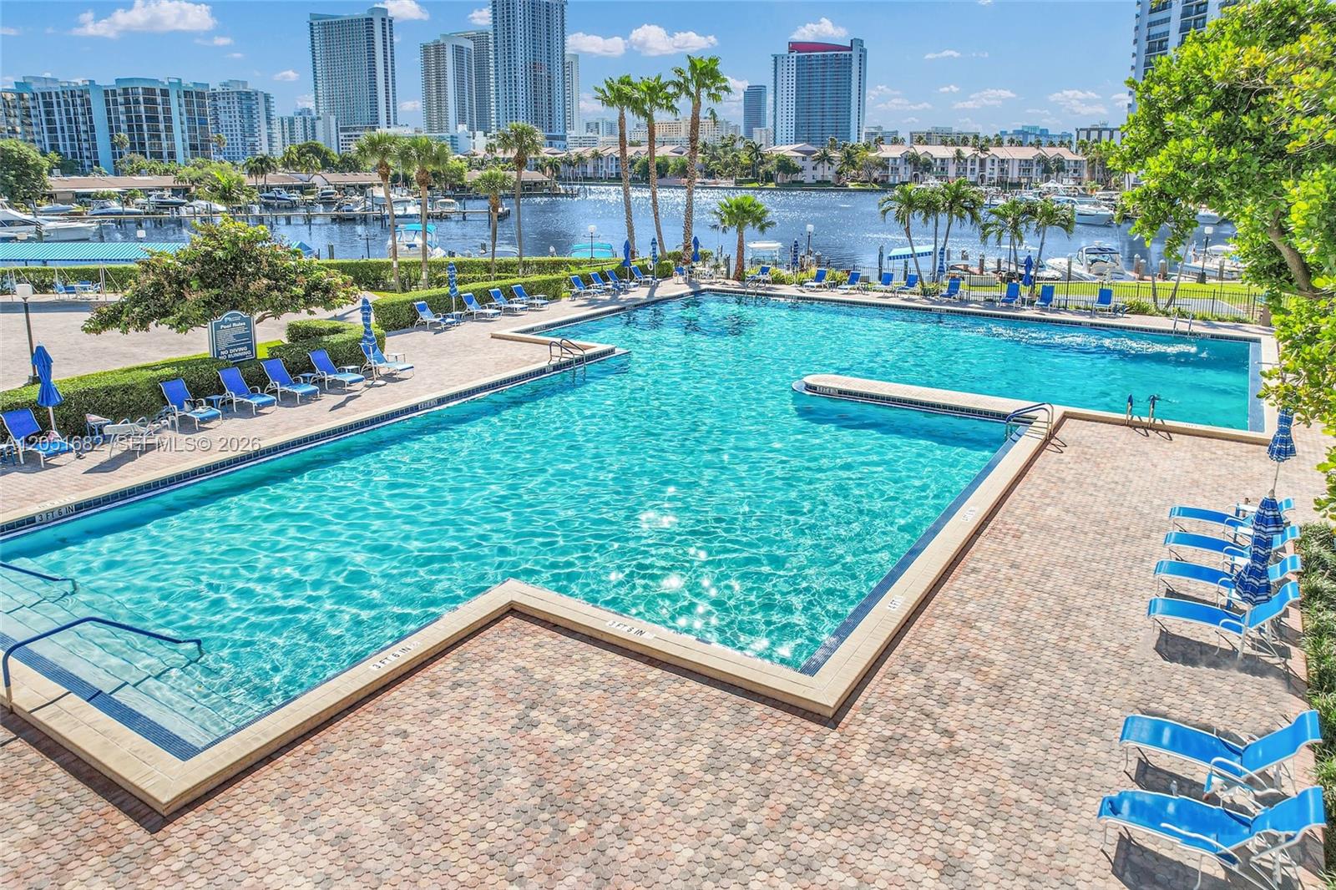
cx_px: 668
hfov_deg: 78.6
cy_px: 445
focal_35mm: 22
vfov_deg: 57.2
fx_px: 816
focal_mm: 8.38
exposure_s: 1/1600
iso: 110
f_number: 2.8
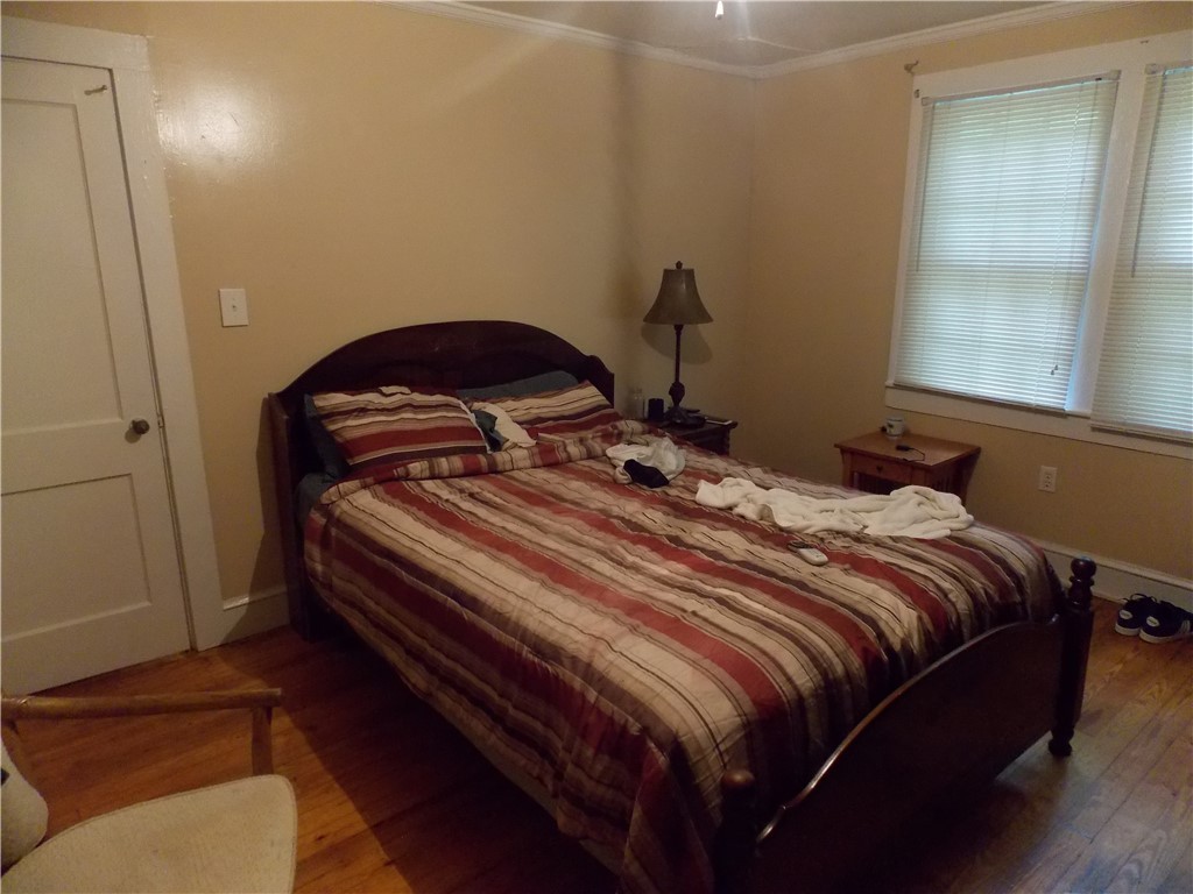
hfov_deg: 73.9
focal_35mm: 23
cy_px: 447
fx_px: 793
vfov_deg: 58.9
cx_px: 596
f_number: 3.1
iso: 400
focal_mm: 4
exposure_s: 1/13
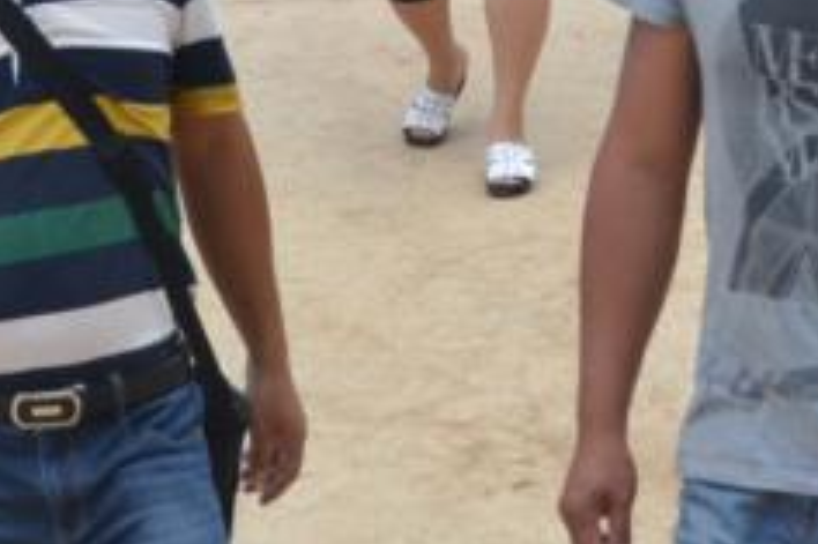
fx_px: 5654
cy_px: -392
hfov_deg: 8.3
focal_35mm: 249
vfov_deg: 5.4
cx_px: 596
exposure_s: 1/125
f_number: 5.6
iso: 100
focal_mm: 34
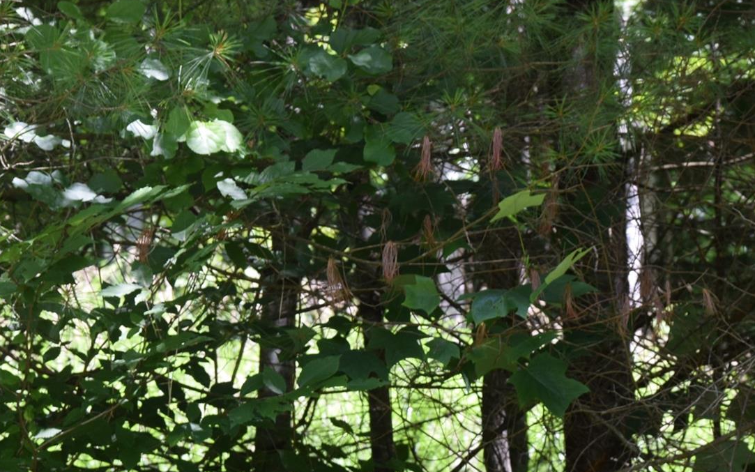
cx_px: 384
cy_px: 467
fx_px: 3271
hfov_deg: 13.2
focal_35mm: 159
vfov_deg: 8.2
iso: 400
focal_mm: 55
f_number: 5.6
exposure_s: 1/125
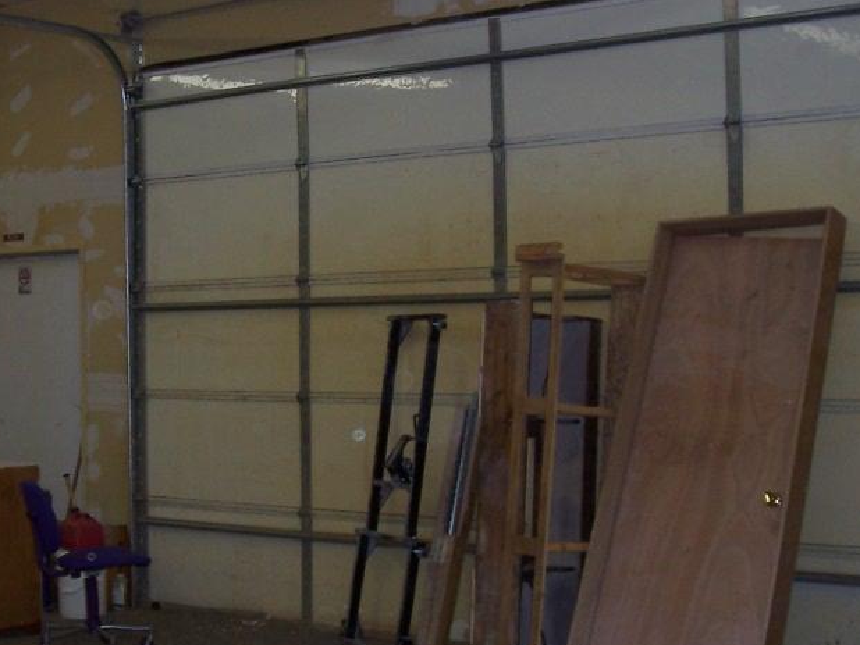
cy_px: 379
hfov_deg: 29.0
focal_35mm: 66
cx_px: 244
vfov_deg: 22.2
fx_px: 1640
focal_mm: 5.6
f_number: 2.7
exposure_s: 1/60
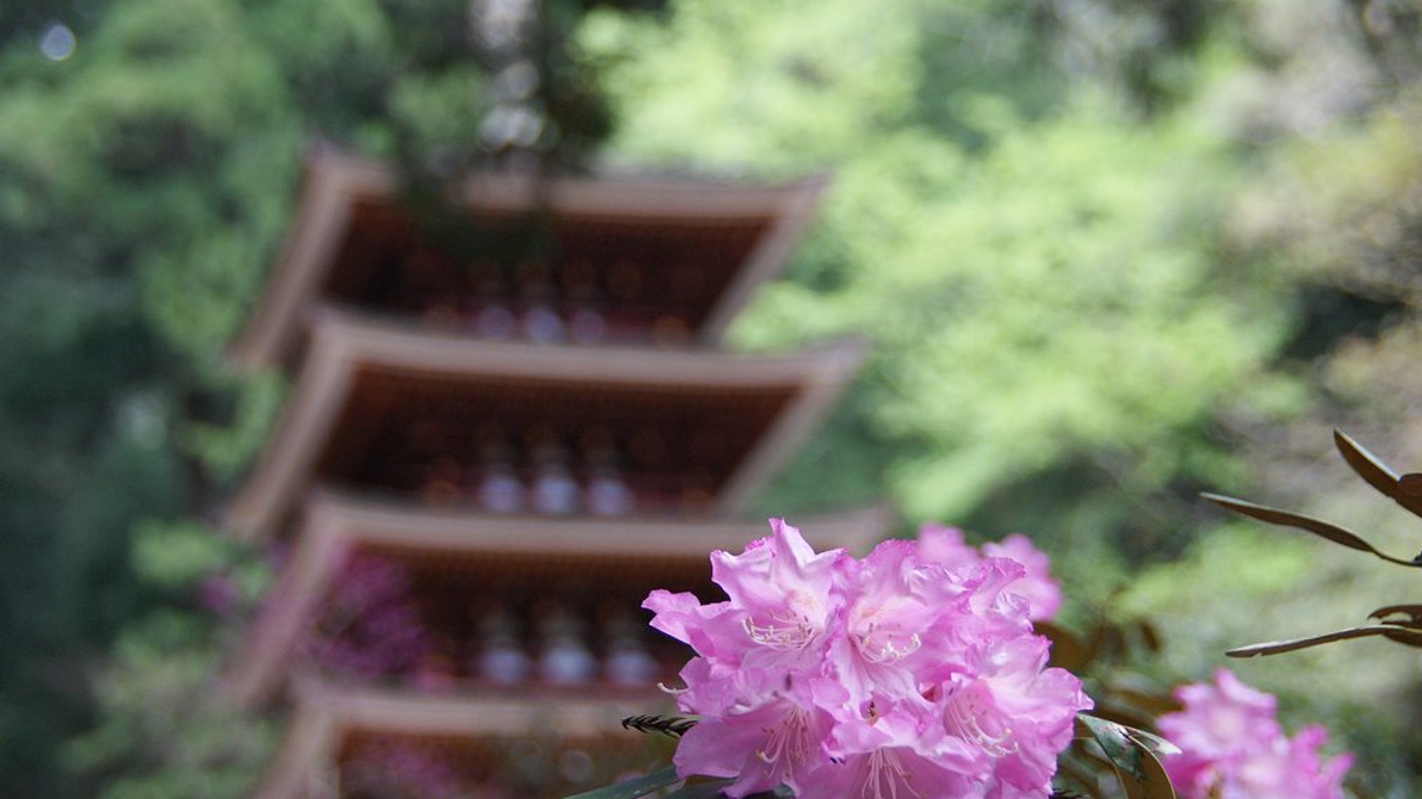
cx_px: 707
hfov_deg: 19.3
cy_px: 427
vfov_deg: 10.9
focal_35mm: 111
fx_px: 4185
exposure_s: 1/125
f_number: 5
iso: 320
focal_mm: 70
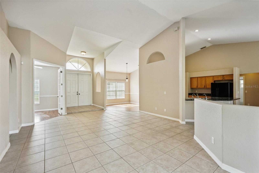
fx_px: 115
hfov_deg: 96.7
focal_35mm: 16
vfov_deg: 73.7
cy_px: 86
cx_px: 130
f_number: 8
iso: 400
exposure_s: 1/80
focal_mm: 16
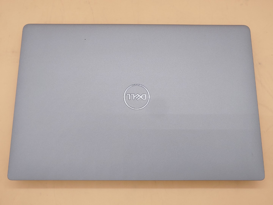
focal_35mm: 31
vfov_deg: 45.4
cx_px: 136
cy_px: 102
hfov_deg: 58.4
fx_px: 244
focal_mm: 4.36
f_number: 1.8
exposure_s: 1/160
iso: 50
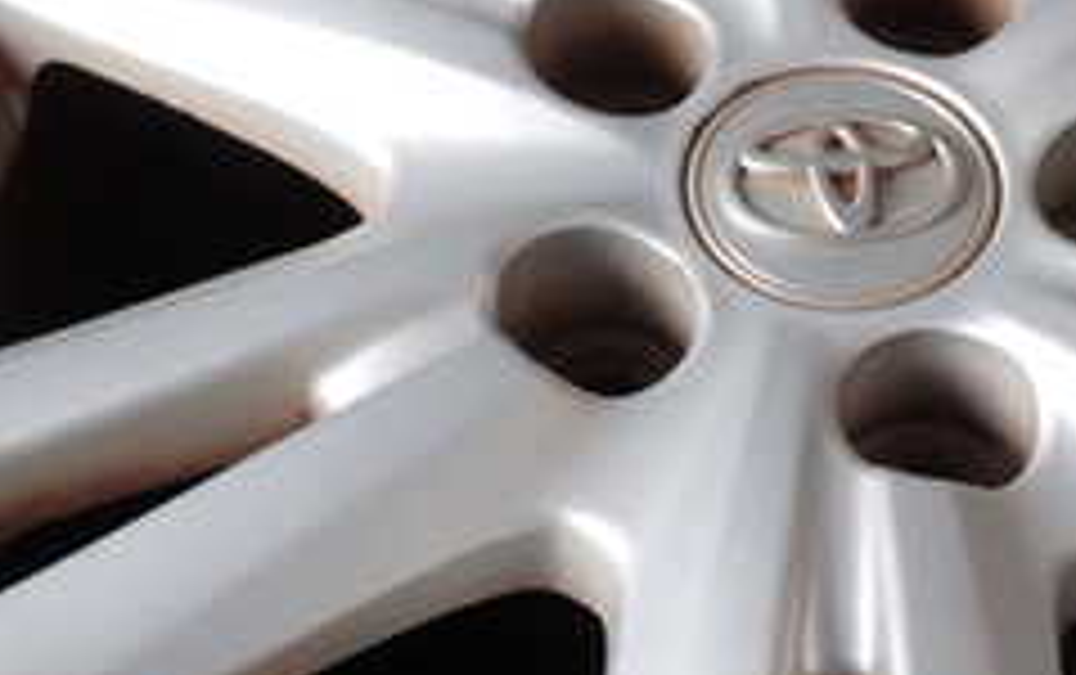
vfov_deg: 15.4
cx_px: 842
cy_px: 423
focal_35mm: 85
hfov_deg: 24.0
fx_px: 2496
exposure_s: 1/60
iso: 125
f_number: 3.2
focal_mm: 5.79
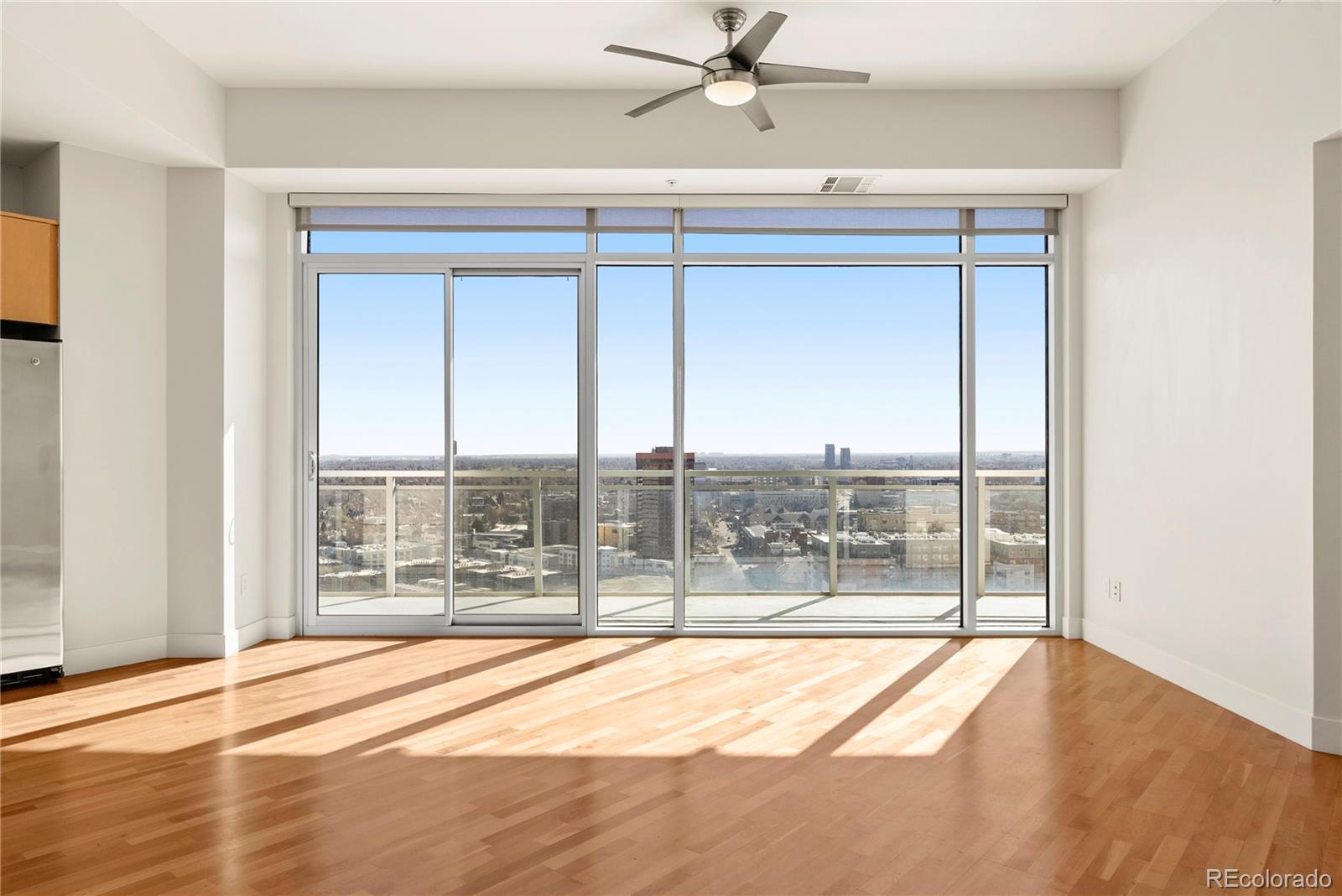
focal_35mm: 23
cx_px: 671
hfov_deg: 76.1
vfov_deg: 55.1
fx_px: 858
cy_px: 448
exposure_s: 1/125
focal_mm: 23
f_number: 9
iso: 640
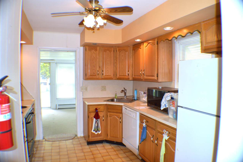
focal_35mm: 30
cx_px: 122
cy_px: 81
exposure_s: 1/100
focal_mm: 20
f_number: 4
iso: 400
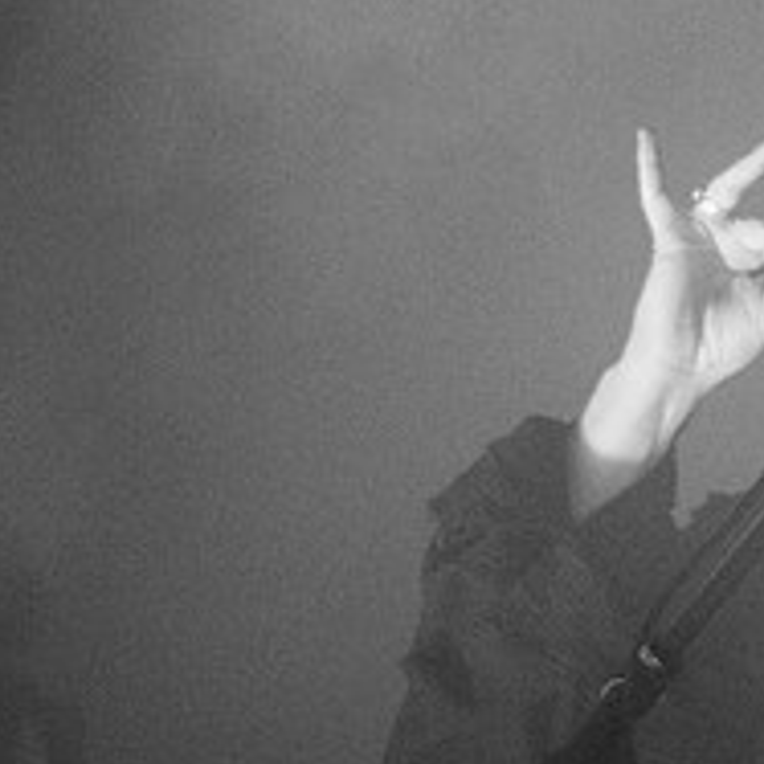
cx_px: 1136
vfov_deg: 8.9
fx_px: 4919
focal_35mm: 197
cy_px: 545
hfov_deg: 8.7
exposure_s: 1/60
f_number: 1.8
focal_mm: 50
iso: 1000
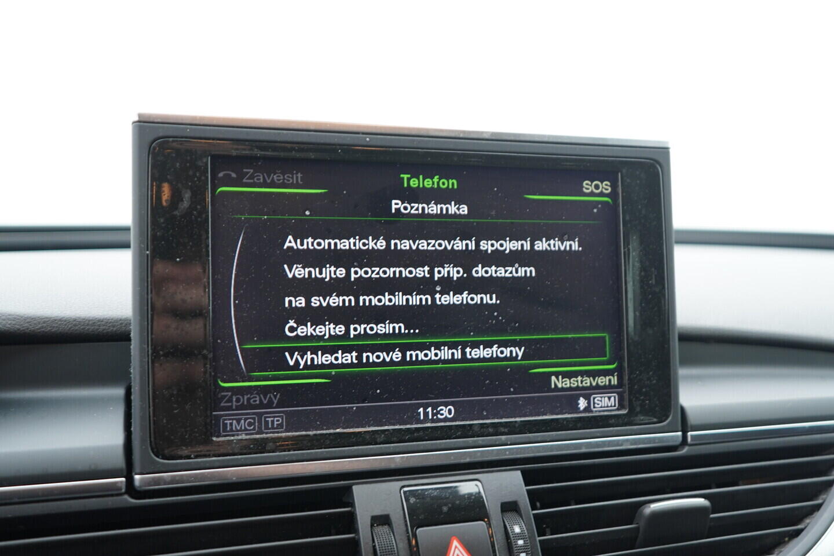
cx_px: 417
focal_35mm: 36
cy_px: 278
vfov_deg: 36.9
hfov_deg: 53.1
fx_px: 834
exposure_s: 1/40
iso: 250
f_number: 2.8
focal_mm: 24
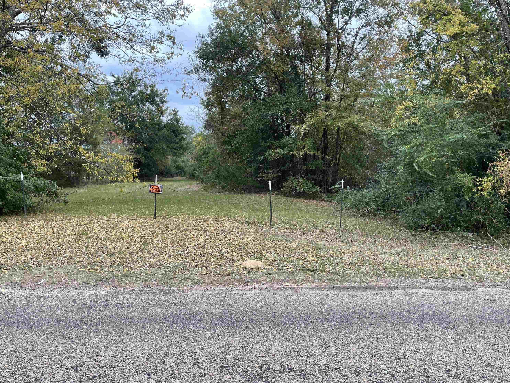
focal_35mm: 27
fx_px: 398
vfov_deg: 51.4
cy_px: 191
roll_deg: +0.5
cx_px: 258
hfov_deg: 65.3
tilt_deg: -4.0
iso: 32
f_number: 1.6
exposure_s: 1/198
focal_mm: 5.1
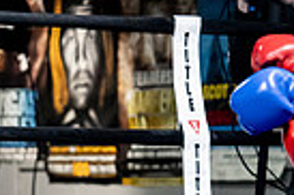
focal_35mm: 326
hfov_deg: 6.3
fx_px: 2659
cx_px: 403
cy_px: 245
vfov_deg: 4.2
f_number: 2.8
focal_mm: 70
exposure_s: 1/1000
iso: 8000
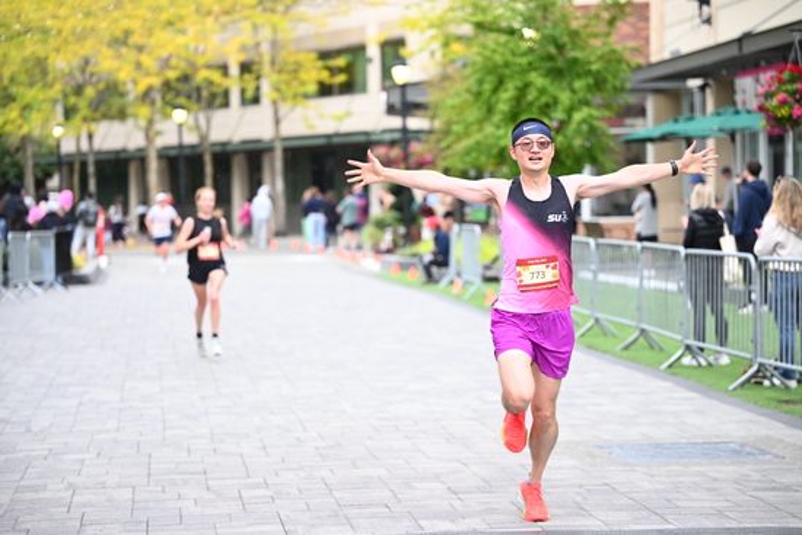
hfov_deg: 20.0
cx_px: 401
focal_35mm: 102
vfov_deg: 13.4
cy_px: 268
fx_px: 2273
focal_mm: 102
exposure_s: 1/1250
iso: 1250
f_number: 2.8
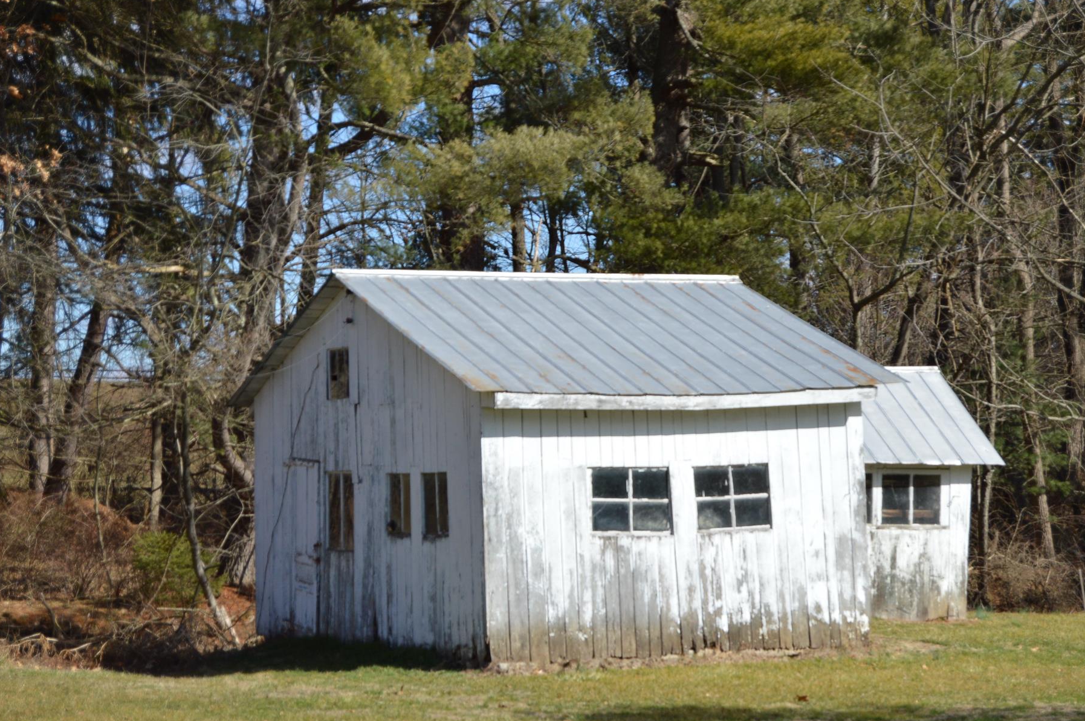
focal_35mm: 89
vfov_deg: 15.3
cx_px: 606
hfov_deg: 22.9
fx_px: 2680
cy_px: 403
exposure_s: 1/2000
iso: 400
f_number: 5.6
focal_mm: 52
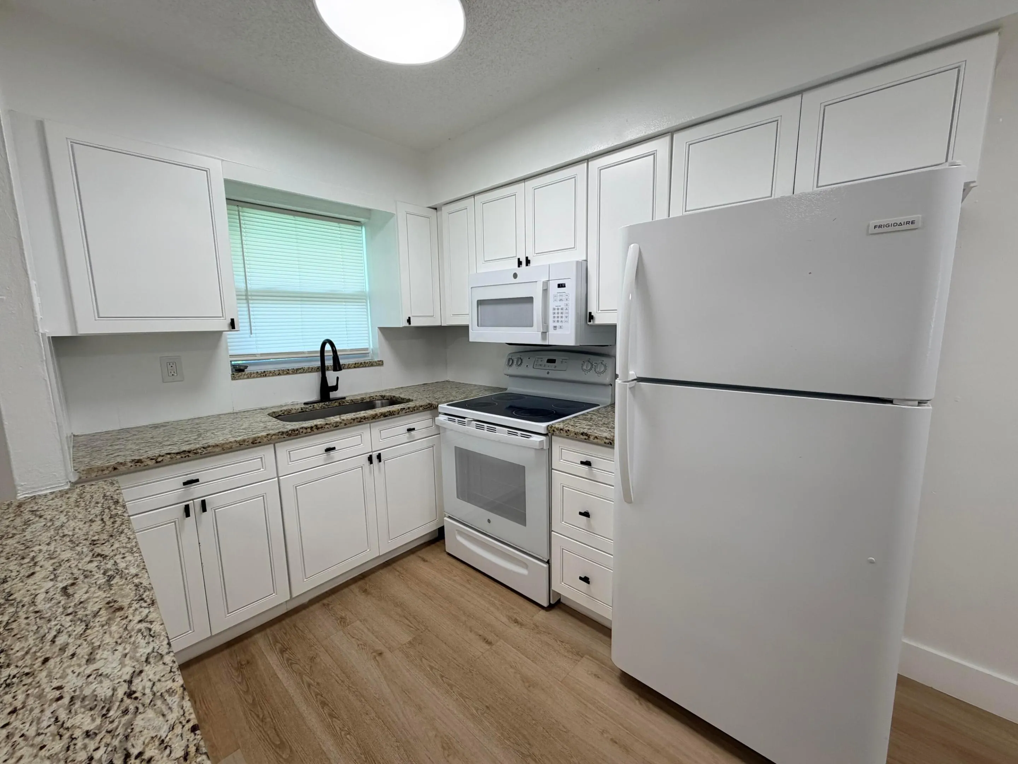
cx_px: 509
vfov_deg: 85.7
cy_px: 382
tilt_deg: -8.2
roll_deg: +1.2
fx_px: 412
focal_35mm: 14
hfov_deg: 102.1
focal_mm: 2.22
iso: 80
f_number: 2.2
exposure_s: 1/120
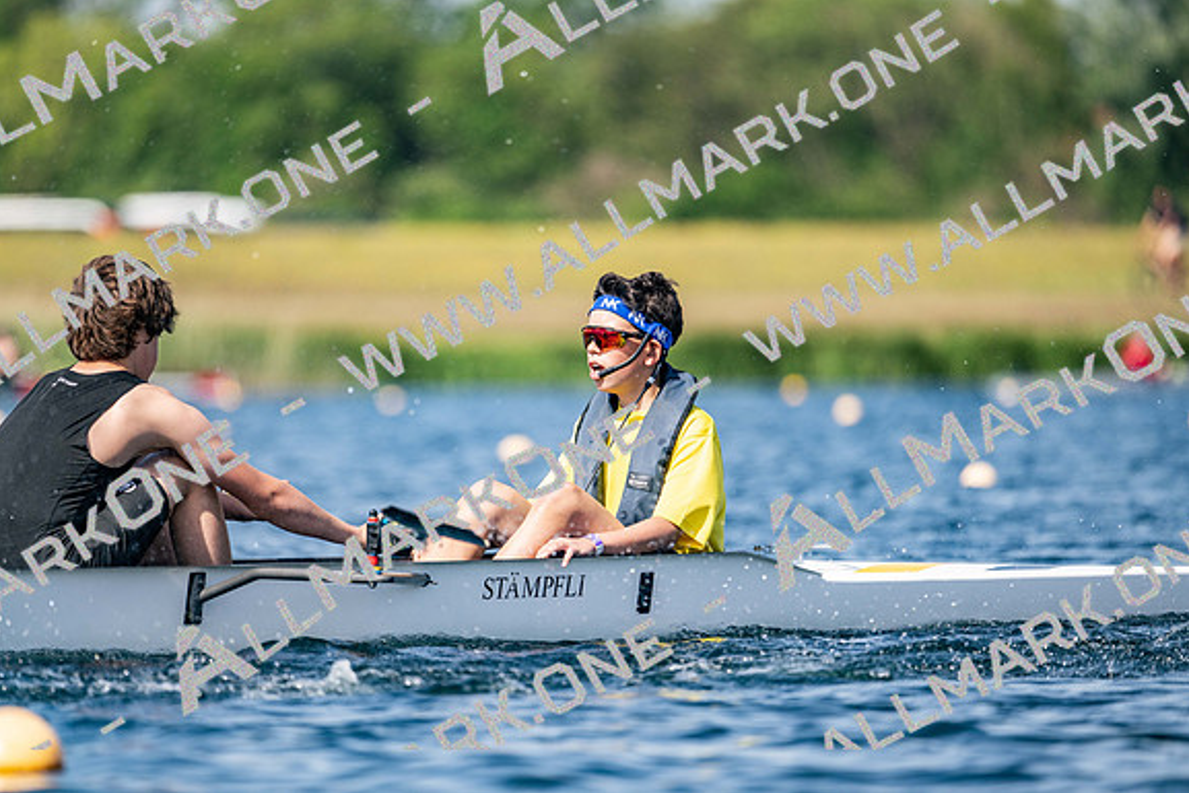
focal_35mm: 402
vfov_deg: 3.4
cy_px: 396
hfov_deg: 5.1
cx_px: 593
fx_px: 13280
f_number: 4.5
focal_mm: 400
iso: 220
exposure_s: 1/2500
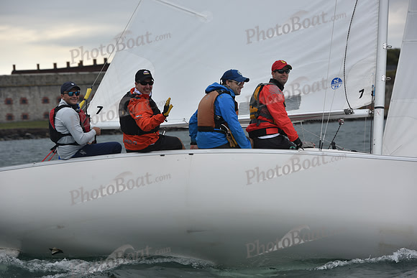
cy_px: 139
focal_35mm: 155
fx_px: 1796
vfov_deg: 8.9
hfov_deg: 13.2
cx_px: 208
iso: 250
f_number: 7.1
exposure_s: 1/800
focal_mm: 155
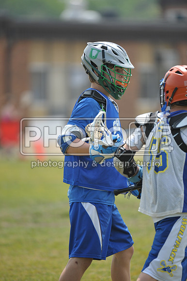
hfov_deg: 3.4
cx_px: 94
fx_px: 3120
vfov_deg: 5.2
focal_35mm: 400
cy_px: 140
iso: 640
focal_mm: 400
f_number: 4
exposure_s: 1/2500
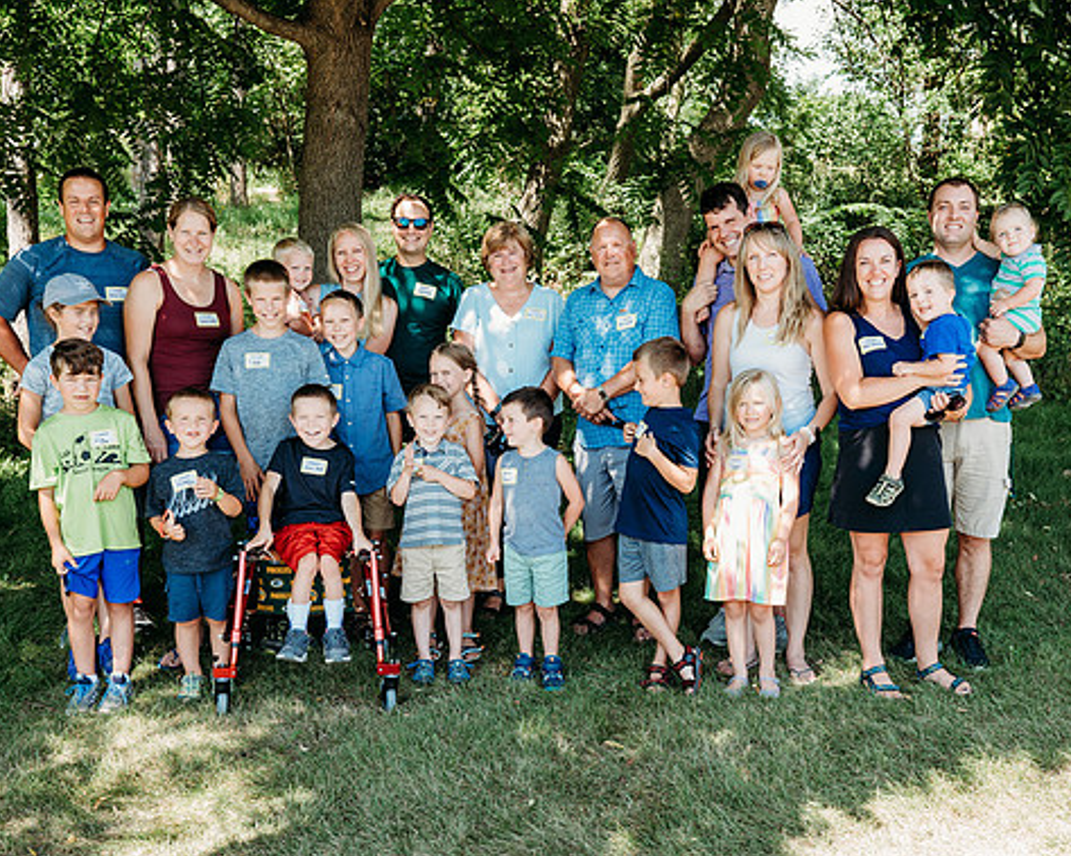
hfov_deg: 44.8
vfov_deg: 36.4
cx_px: 579
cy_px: 495
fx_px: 1299
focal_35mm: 41
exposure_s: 1/200
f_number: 4.5
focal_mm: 29.5
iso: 200
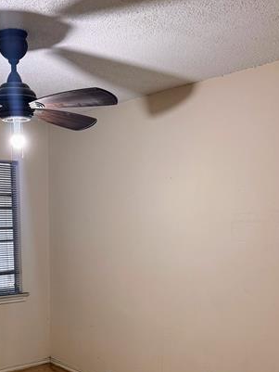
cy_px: 296
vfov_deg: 39.6
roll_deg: +0.6
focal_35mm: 46
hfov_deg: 31.0
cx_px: 68
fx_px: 494
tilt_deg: -9.3
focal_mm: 6.76
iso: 320
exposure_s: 1/60
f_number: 1.78
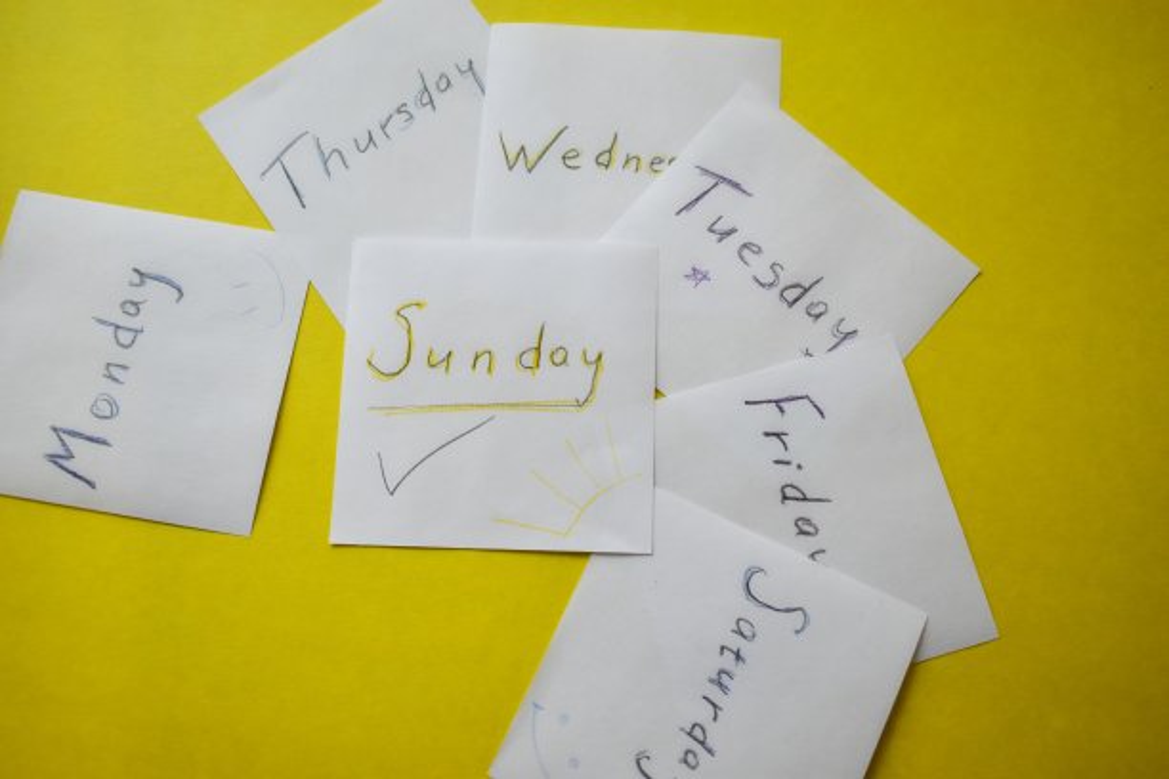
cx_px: 584
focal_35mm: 39
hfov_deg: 49.6
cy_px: 390
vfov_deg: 34.2
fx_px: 1266
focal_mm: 26
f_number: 4.5
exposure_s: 1/40
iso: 800
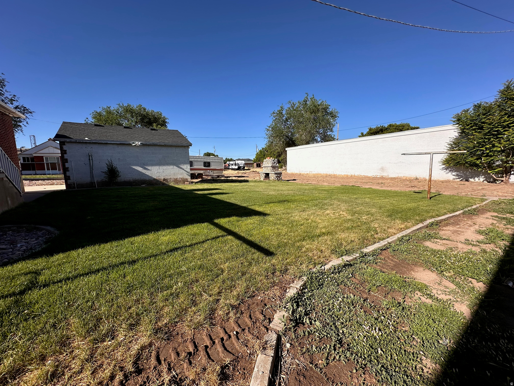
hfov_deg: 102.1
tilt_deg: -8.1
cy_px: 193
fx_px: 208
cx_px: 257
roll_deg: +0.7
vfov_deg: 85.7
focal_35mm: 14
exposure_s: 1/1949
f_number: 2.2
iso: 40
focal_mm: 2.22
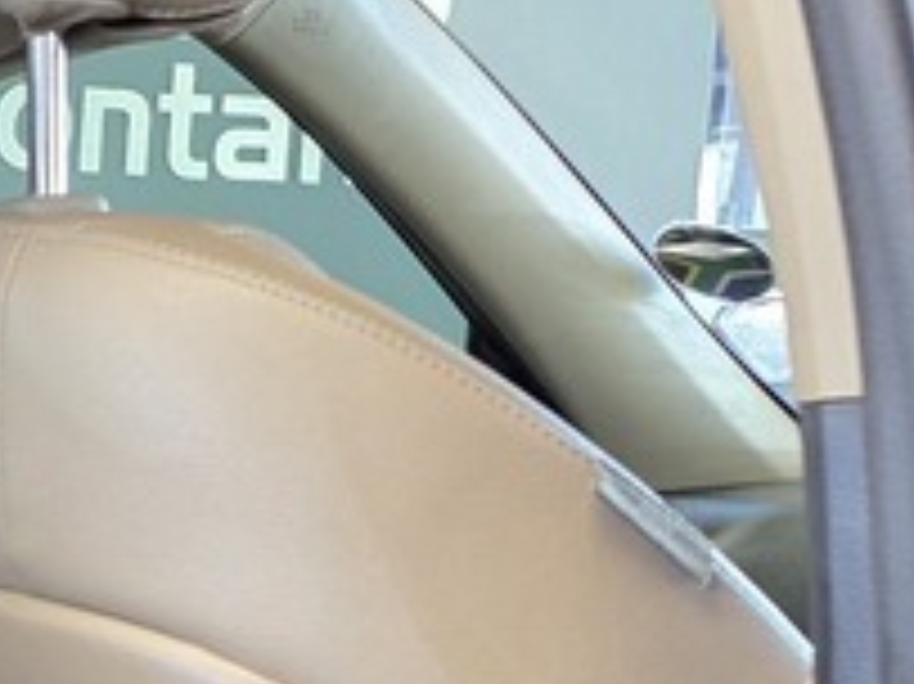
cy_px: 914
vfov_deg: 12.3
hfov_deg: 15.3
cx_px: -572
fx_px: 3061
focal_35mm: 116
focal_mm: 6.25
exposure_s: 1/100
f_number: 1.7
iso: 250
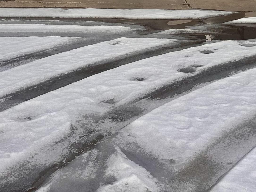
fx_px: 503
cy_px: -80
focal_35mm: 68
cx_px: 109
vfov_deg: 19.4
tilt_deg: -1.0
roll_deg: -0.5
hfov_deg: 28.5
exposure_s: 1/13699
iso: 80
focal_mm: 6.86
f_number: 1.78
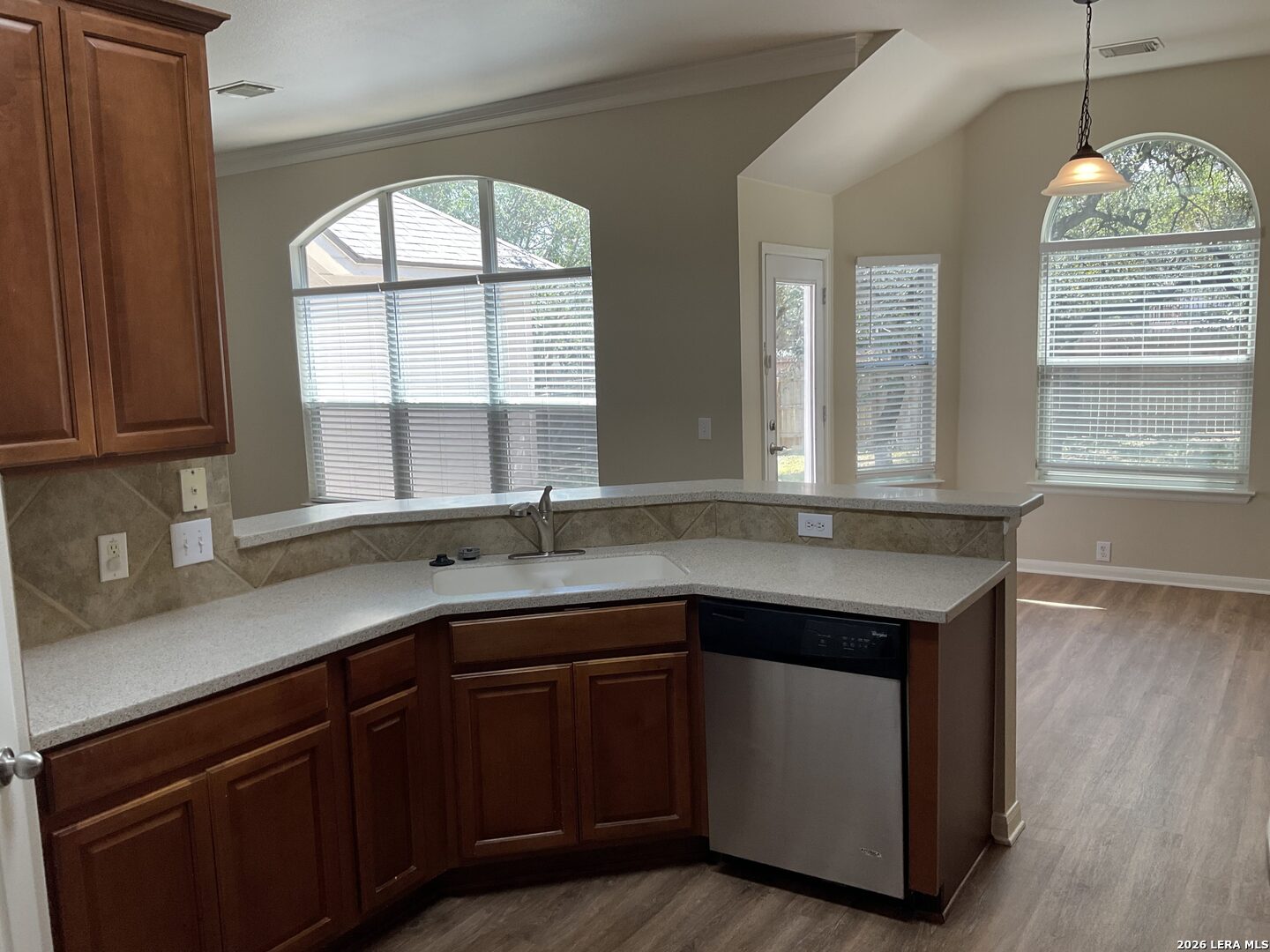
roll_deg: +1.9
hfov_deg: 61.7
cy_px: 476
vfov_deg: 48.2
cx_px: 635
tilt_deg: -7.5
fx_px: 1064
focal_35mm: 29
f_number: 1.8
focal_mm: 3
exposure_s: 1/120
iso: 40
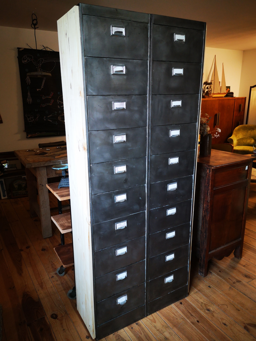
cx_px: 128
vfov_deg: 65.3
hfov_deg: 51.4
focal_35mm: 27
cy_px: 170
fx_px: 266
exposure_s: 1/50
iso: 100
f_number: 1.8
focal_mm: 3.95
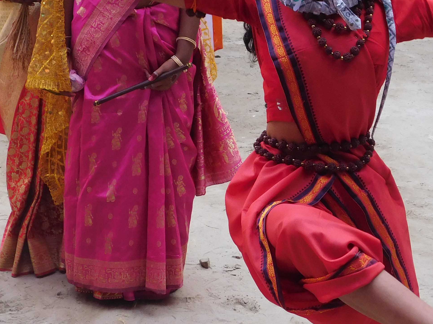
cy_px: 94
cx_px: 302
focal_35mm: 96
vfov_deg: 15.4
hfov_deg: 20.3
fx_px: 1201
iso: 125
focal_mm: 7.1
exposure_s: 1/60
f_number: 3.6
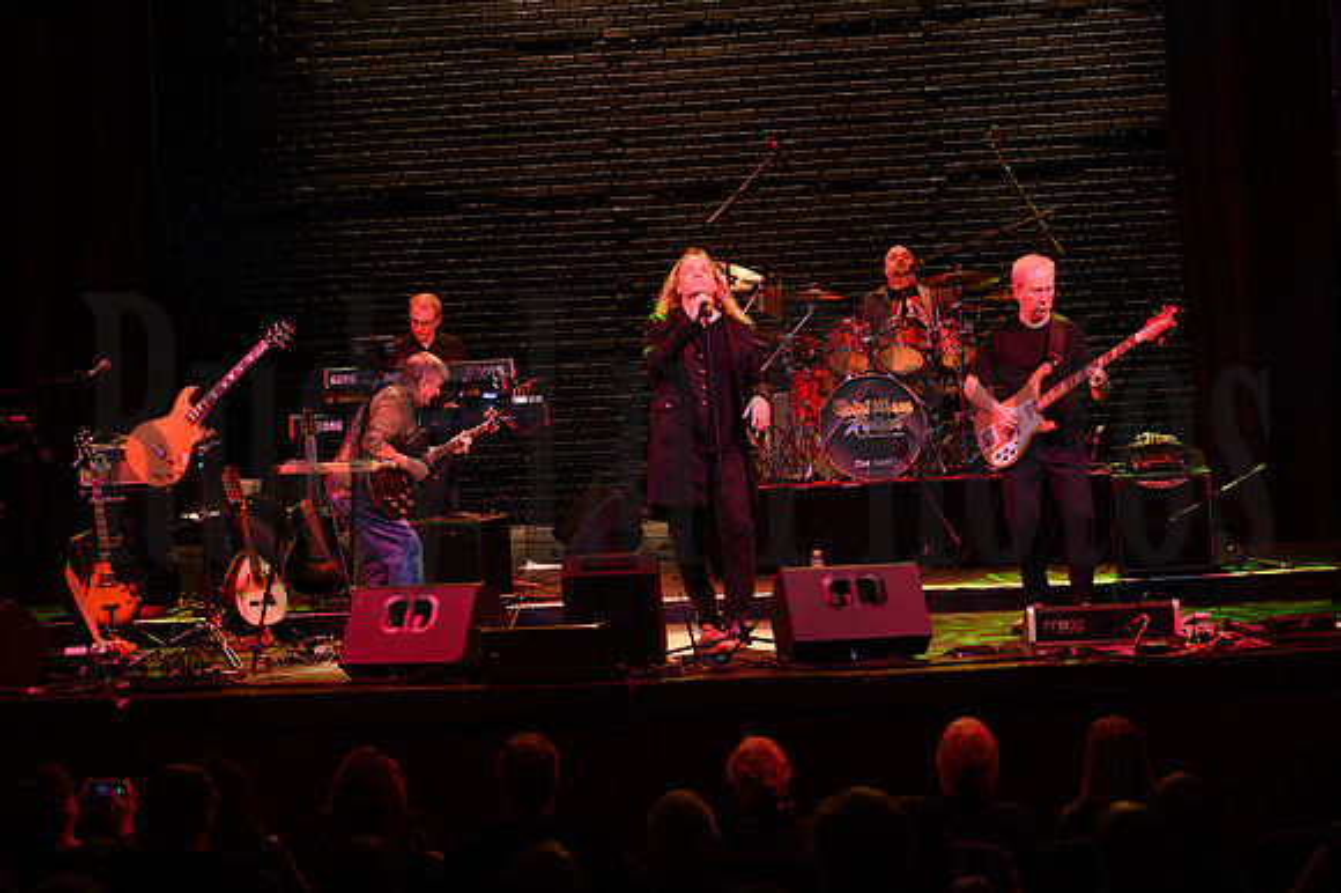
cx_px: 752
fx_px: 2505
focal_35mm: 67
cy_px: 392
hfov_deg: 29.9
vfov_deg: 20.2
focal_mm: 60
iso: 6400
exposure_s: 1/200
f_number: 4
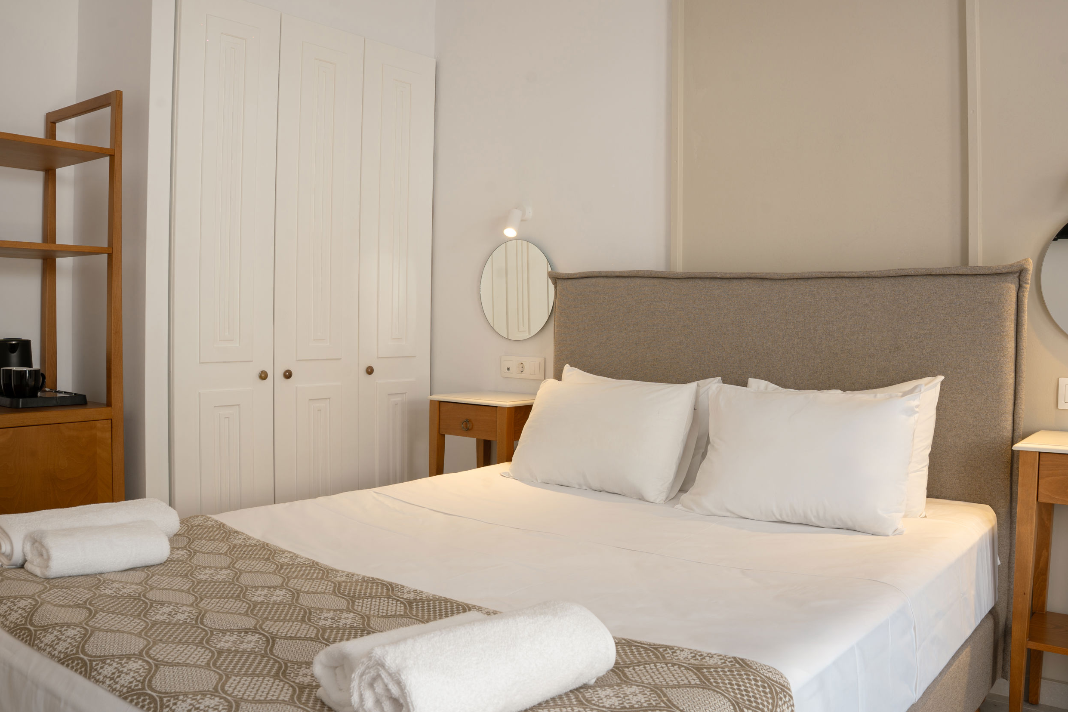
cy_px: 336
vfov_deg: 44.9
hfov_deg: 63.4
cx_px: 603
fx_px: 860
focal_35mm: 29
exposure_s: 1/4
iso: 100
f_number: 10
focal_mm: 24
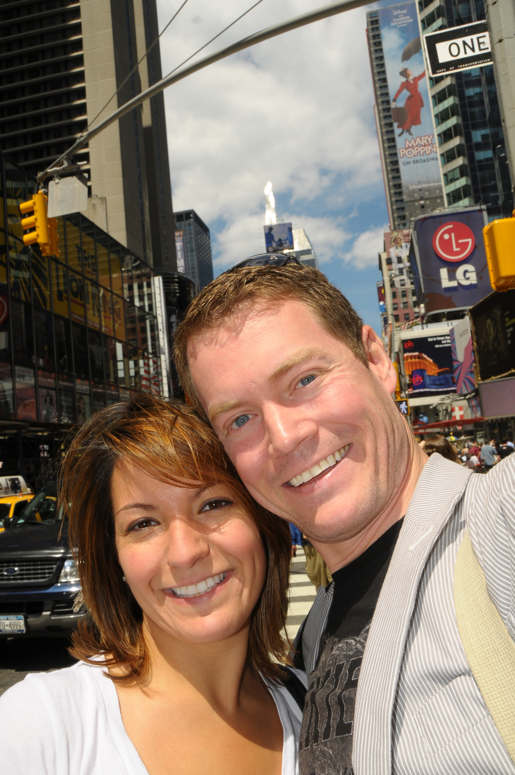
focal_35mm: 31
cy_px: 392
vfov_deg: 60.3
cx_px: 250
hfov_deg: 42.2
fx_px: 667
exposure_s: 1/250
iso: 200
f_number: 14
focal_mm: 20
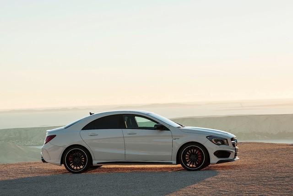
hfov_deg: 20.0
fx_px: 830
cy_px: 98
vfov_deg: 13.4
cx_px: 146
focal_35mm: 102
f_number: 8
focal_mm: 102
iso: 100
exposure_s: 1/60
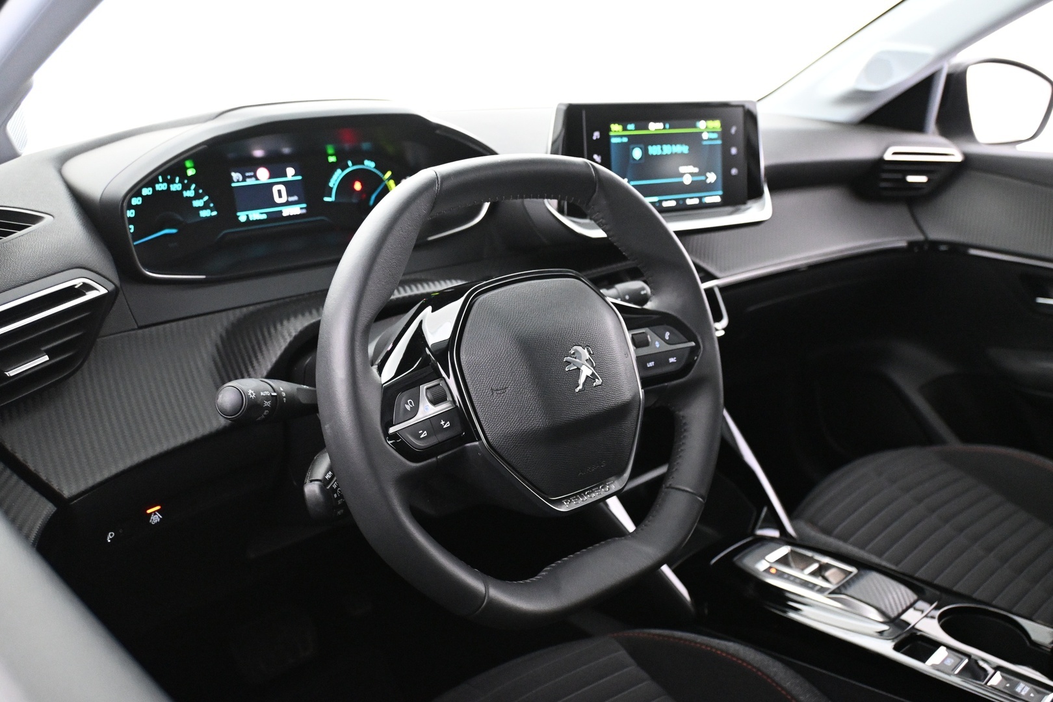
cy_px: 351
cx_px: 526
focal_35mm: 32
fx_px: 943
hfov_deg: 58.3
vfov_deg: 40.8
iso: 4000
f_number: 4
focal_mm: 21.5
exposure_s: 1/25
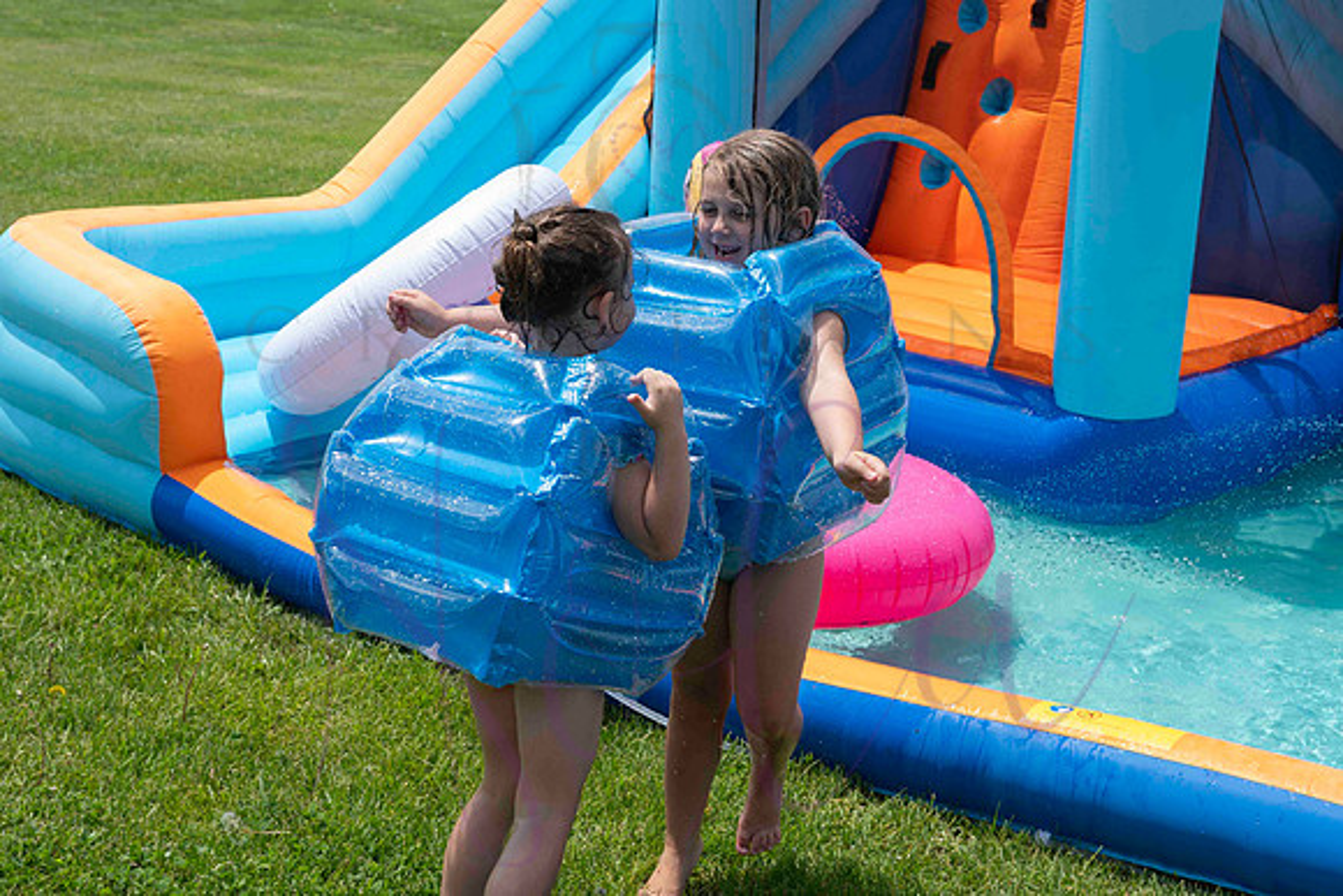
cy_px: 426
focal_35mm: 55
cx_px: 672
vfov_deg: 24.7
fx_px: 2046
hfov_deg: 36.3
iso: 400
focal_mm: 52
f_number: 8
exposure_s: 1/1000
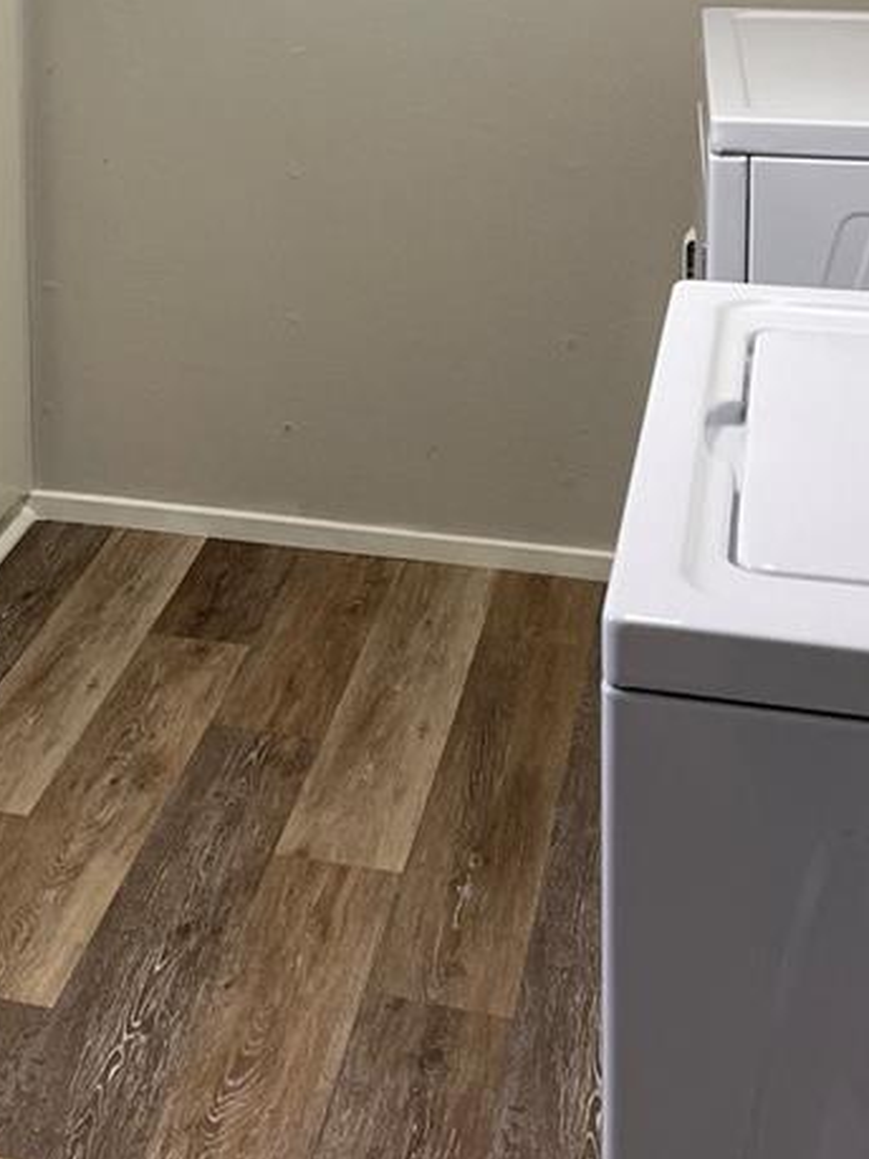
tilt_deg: -8.7
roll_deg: +1.6
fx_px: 2277
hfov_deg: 20.9
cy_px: -63
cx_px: 8
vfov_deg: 26.6
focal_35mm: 68
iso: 125
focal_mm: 5.1
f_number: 1.6
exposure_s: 1/120
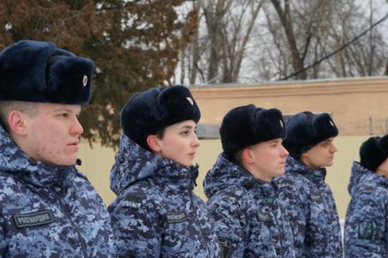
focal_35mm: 86
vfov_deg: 15.9
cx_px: 189
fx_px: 923
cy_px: 171
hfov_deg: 23.7
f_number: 5
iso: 320
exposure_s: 1/160
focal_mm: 43
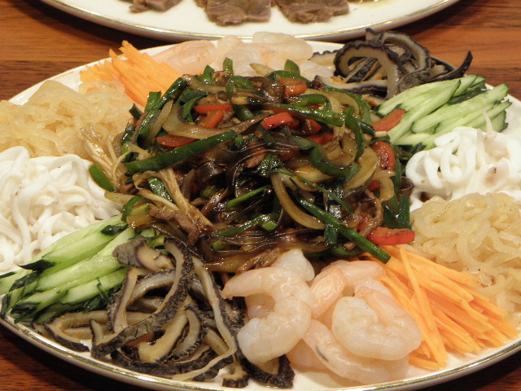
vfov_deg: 9.2
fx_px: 2423
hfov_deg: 12.3
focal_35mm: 161
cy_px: 196
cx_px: 260
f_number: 4.4
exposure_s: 1/8
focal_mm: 28.82
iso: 125
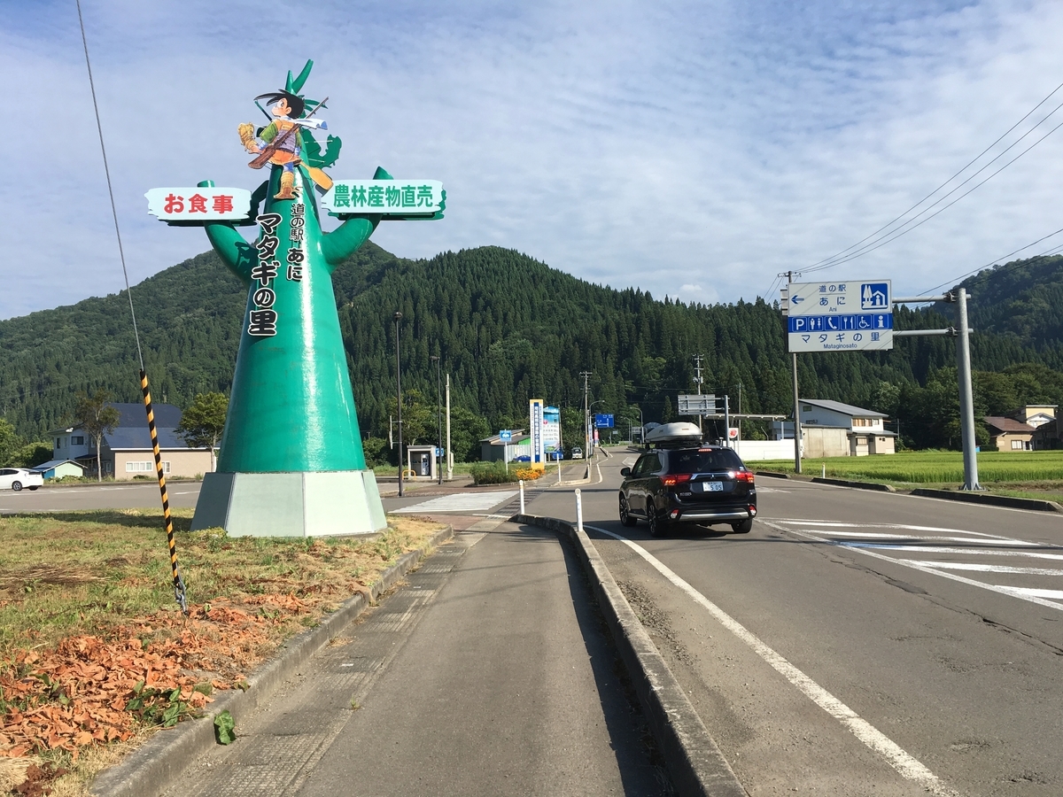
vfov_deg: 48.2
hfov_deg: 61.7
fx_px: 891
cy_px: 398
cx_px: 532
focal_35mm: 29
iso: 25
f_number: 2.2
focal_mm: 4.15
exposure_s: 1/1282
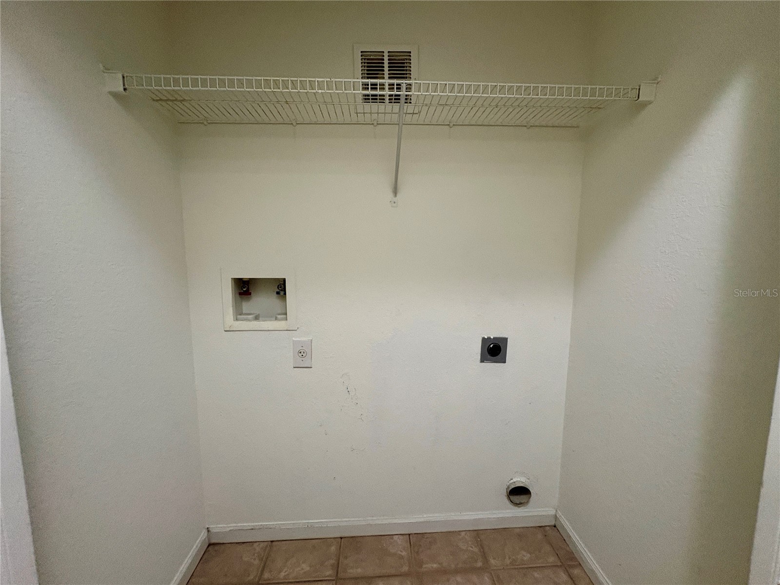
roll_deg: +0.4
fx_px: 315
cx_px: 390
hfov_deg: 102.1
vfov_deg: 85.7
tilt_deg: -7.2
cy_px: 292
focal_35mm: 14
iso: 400
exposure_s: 1/60
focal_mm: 2.22
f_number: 2.2
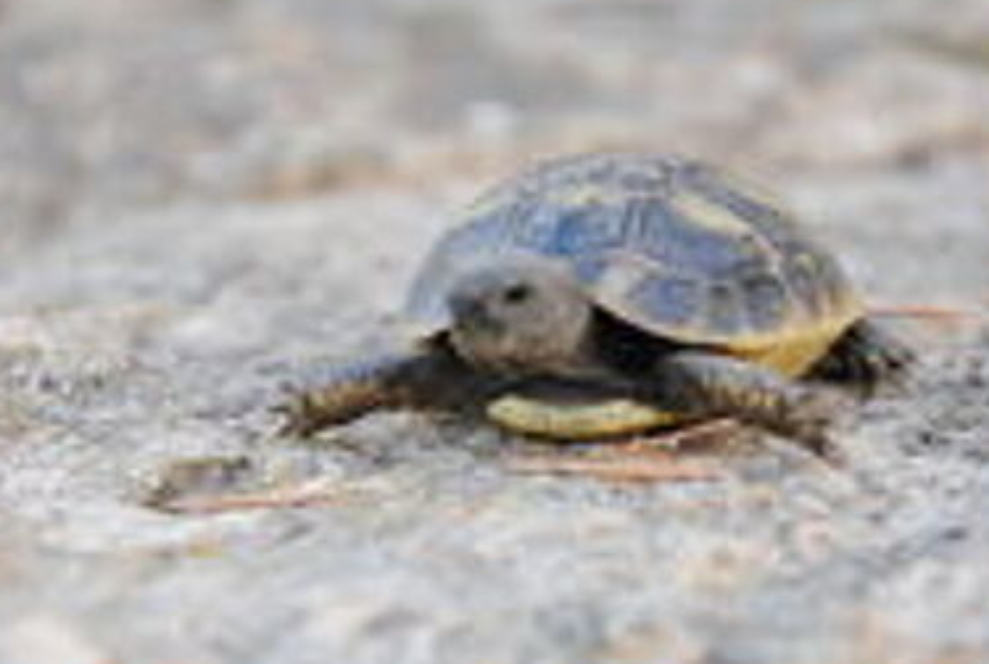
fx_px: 5553
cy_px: 324
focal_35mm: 202
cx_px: 601
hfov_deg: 10.2
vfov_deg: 6.8
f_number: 5.6
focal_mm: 105
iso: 400
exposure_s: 1/30
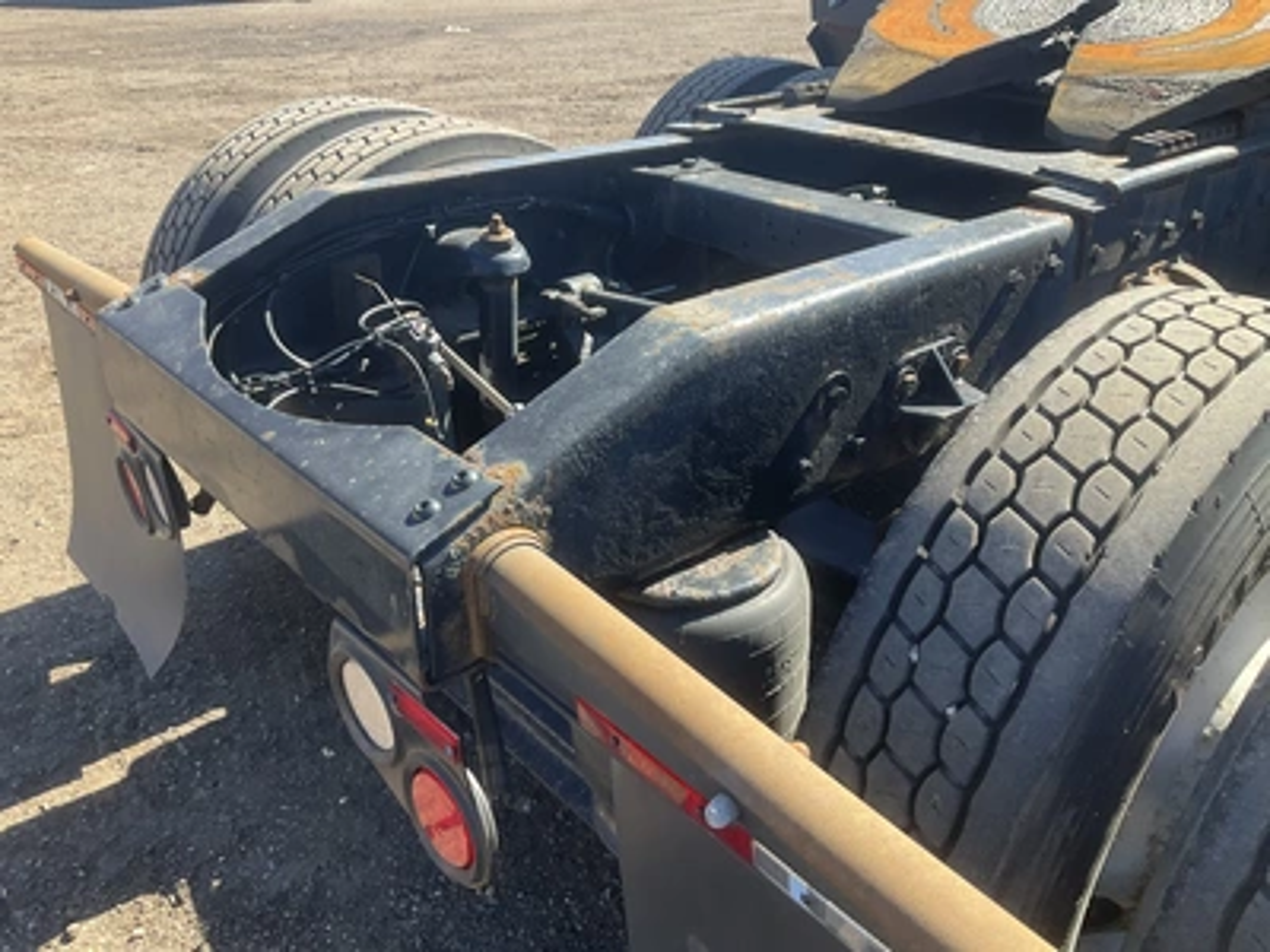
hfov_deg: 61.7
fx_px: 1064
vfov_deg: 48.2
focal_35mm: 29
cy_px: 476
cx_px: 635
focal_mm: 3
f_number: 1.8
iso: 25
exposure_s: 1/291
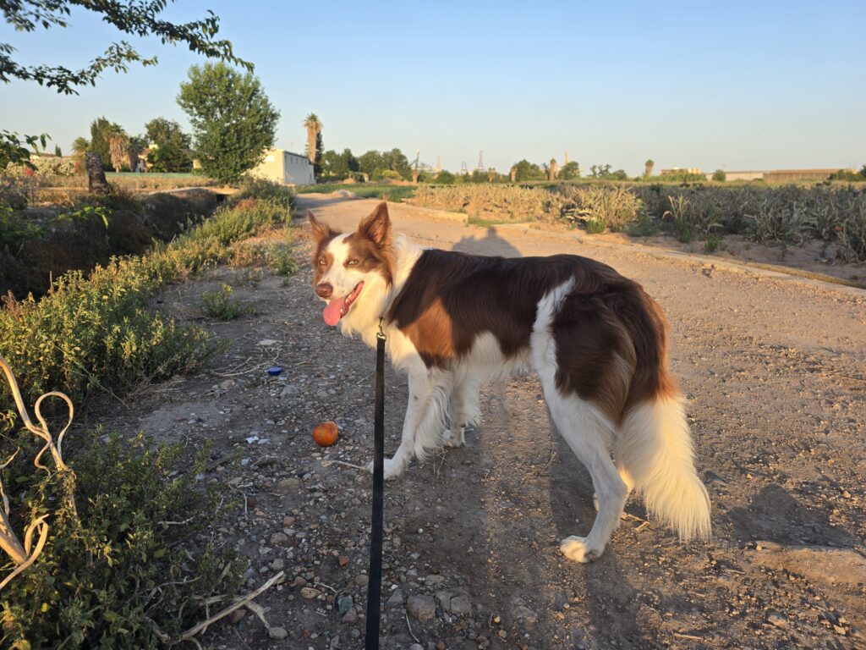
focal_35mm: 23
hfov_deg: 73.9
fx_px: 575
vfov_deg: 58.9
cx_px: 433
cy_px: 325
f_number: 1.7
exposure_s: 1/180
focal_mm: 6.3
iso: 16
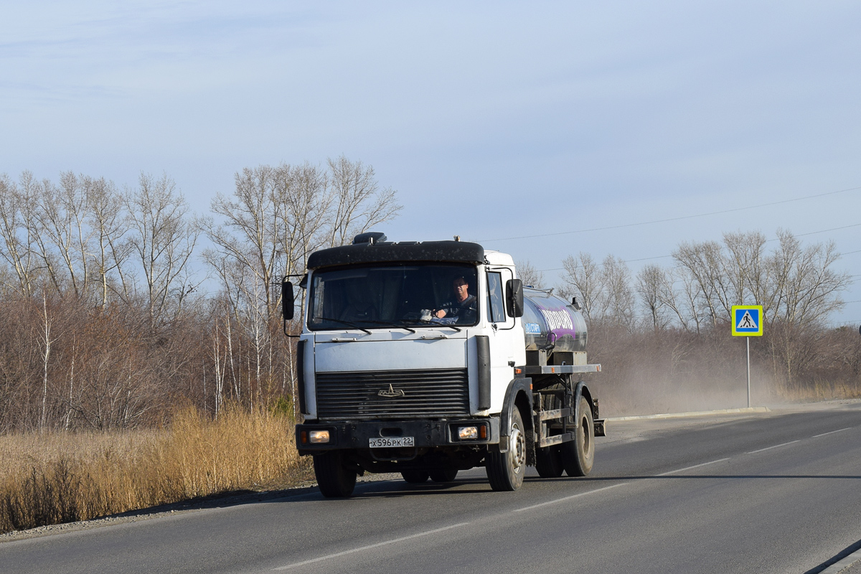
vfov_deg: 16.6
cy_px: 287
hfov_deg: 24.6
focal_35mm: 82
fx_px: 1973
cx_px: 430
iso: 200
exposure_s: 1/320
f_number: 9
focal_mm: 55
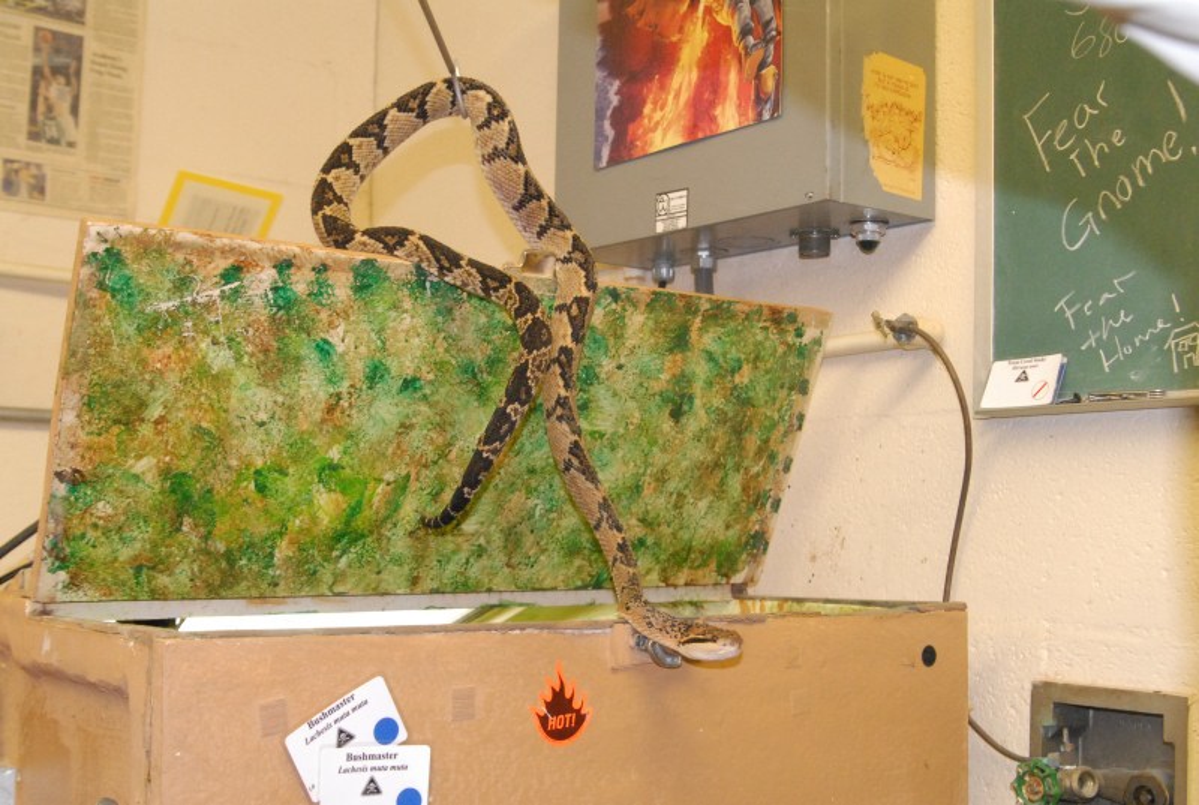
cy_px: 402
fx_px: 1552
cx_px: 600
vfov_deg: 29.1
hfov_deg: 42.2
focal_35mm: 46
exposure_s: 1/50
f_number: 5.6
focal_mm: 31
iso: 1600
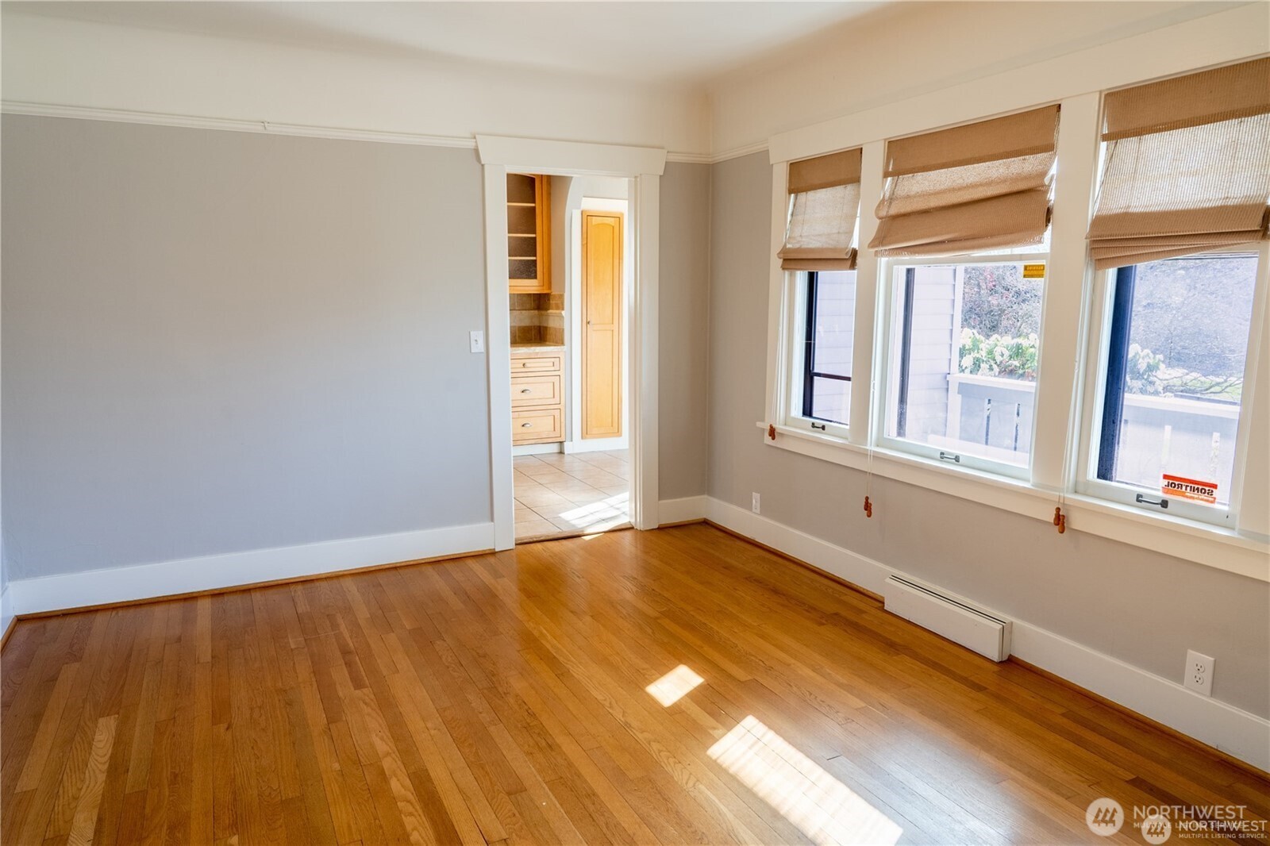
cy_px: 423
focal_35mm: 24
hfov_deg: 73.8
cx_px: 635
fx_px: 846
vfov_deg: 53.1
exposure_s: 1/250
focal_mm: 24
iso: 500
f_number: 8
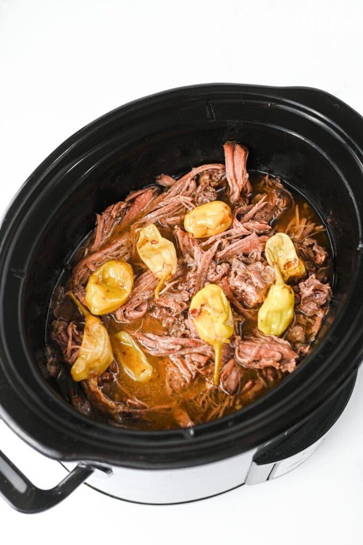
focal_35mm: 50
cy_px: 272
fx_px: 757
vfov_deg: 39.6
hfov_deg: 26.9
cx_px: 182
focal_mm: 50
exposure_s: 1/125
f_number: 4
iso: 720
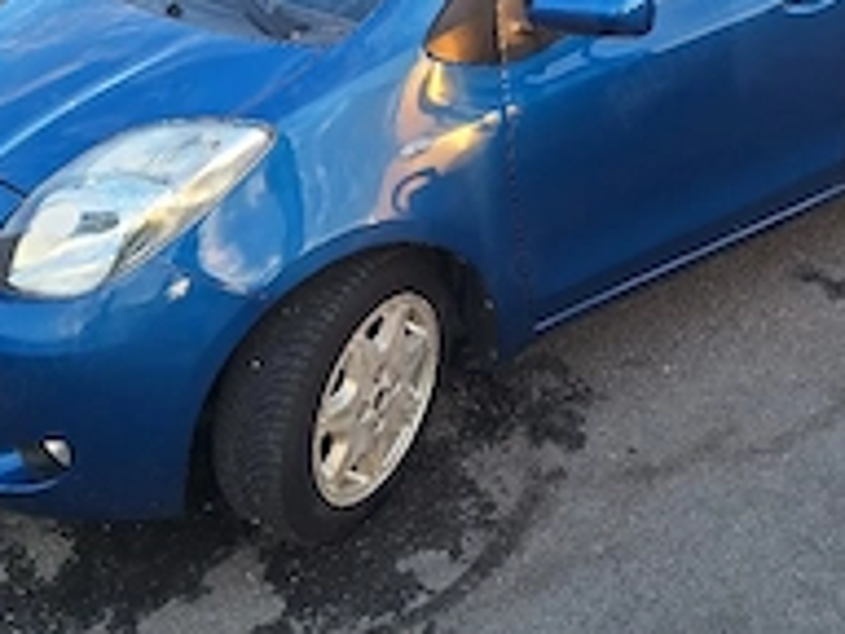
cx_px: 489
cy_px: 62
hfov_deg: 39.6
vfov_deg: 29.0
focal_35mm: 48
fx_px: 1172
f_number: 1.8
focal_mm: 5.54
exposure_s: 1/278
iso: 40
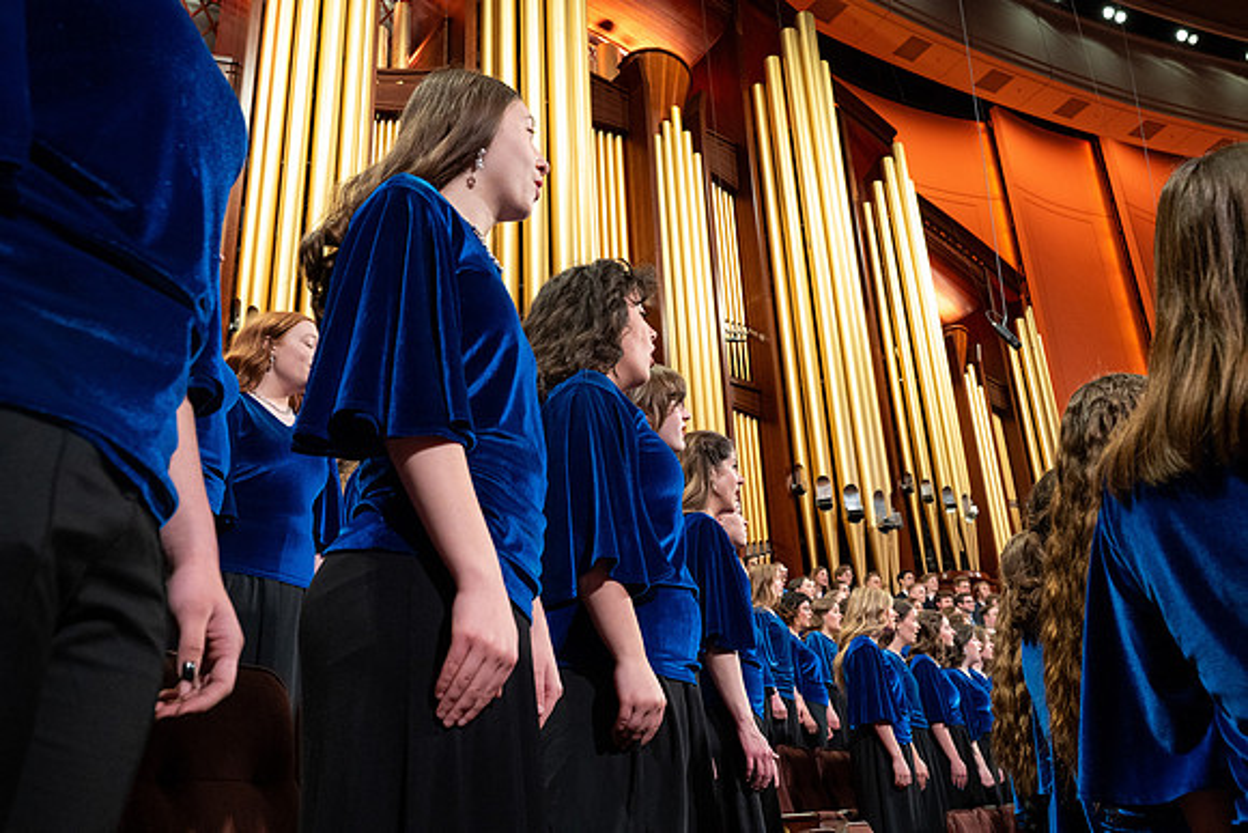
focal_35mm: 28
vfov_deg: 45.7
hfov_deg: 64.5
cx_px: 624
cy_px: 416
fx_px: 988
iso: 2500
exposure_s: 1/125
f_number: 7.1
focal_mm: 28.5
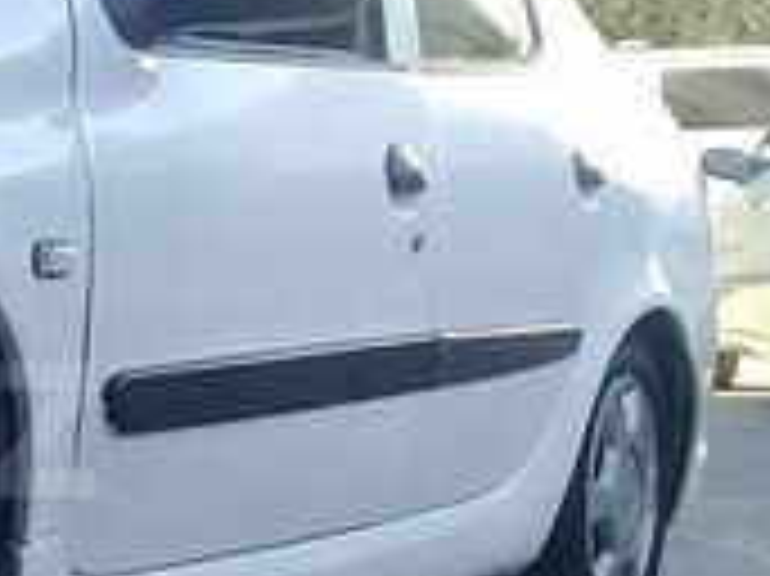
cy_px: 430
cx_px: -365
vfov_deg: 12.3
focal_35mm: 120
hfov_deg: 15.3
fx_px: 2667
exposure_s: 1/122
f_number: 2.2
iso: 50
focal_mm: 3.3
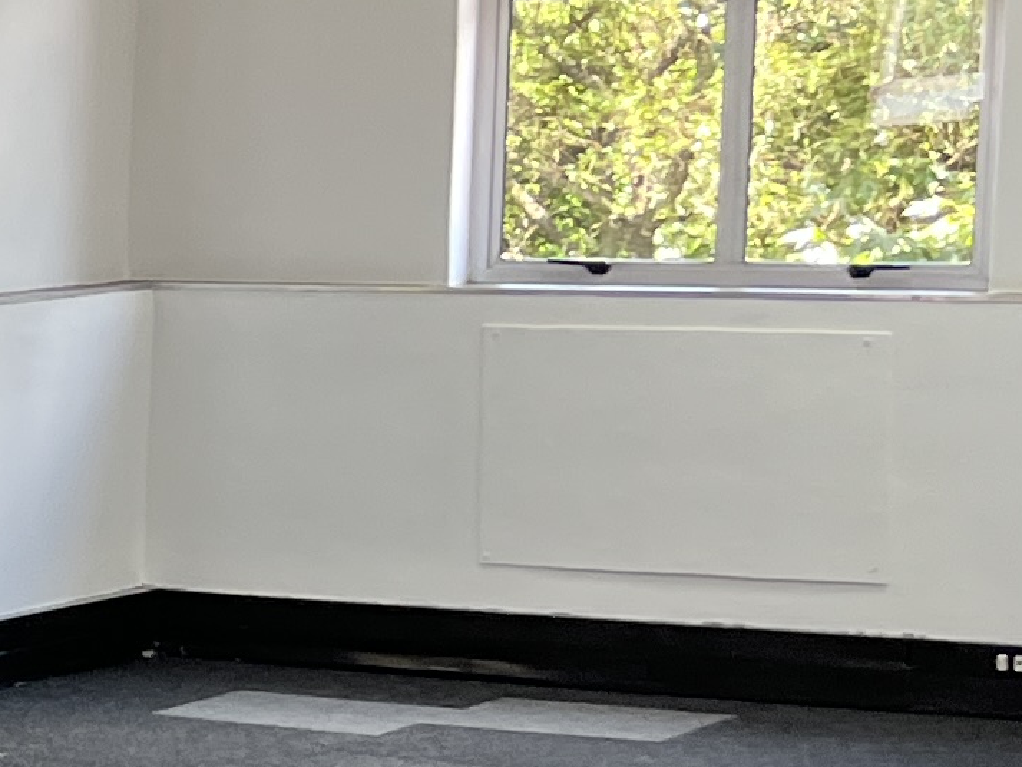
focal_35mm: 147
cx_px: -1643
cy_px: 652
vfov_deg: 10.1
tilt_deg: -6.1
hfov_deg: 10.8
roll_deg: -0.6
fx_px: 4341
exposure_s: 1/121
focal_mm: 5.1
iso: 64
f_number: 1.6
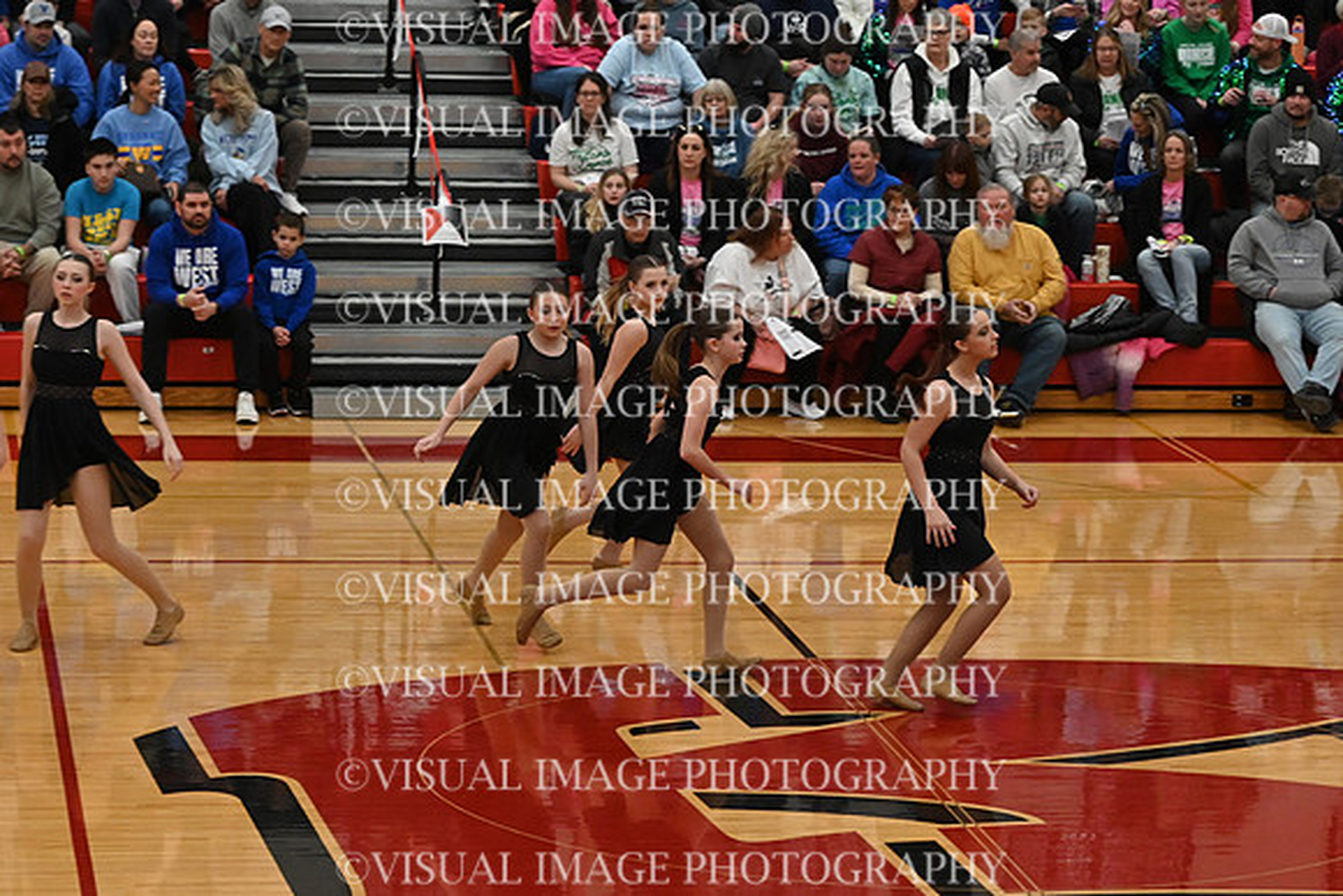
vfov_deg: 10.2
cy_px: 448
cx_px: 672
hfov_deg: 15.2
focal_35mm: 135
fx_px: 5037
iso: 5000
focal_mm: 90
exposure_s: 1/400
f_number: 4
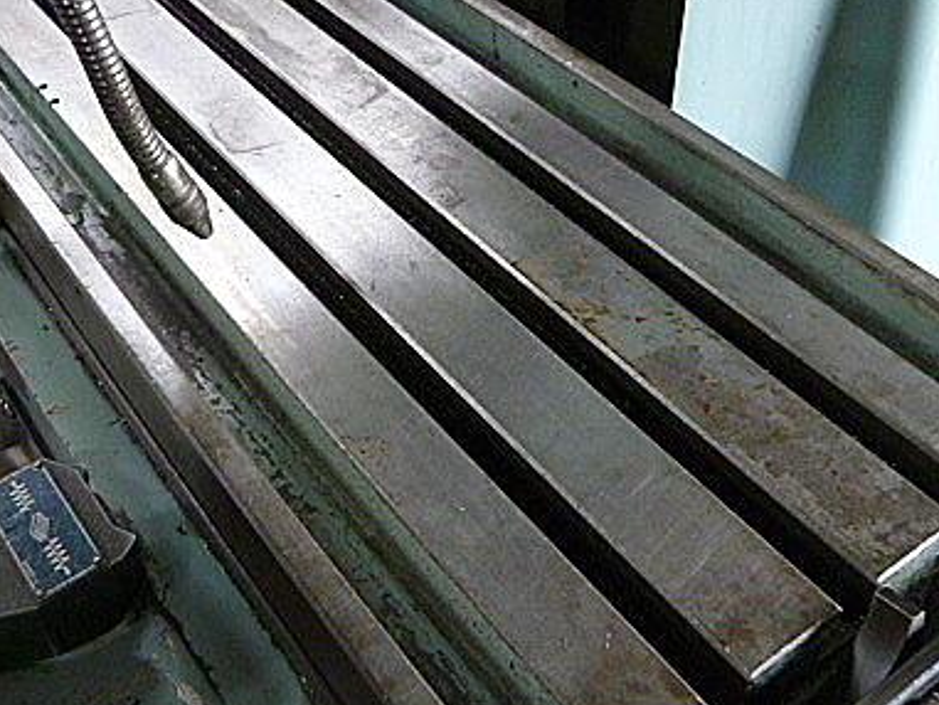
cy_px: 298
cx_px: 350
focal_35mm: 42
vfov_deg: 34.3
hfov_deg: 44.4
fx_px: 1140
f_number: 2.8
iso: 400
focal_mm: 4.5
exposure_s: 1/8
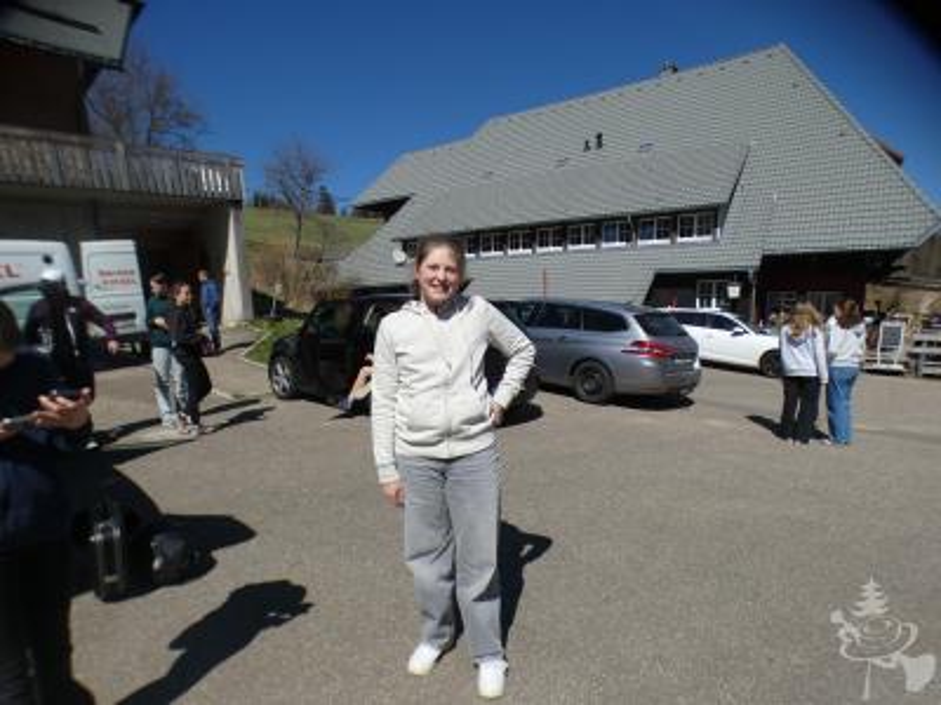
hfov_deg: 81.7
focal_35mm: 20
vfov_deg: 66.0
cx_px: 470
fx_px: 544
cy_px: 352
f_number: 2.8
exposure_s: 1/2500
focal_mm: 3.6
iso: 80
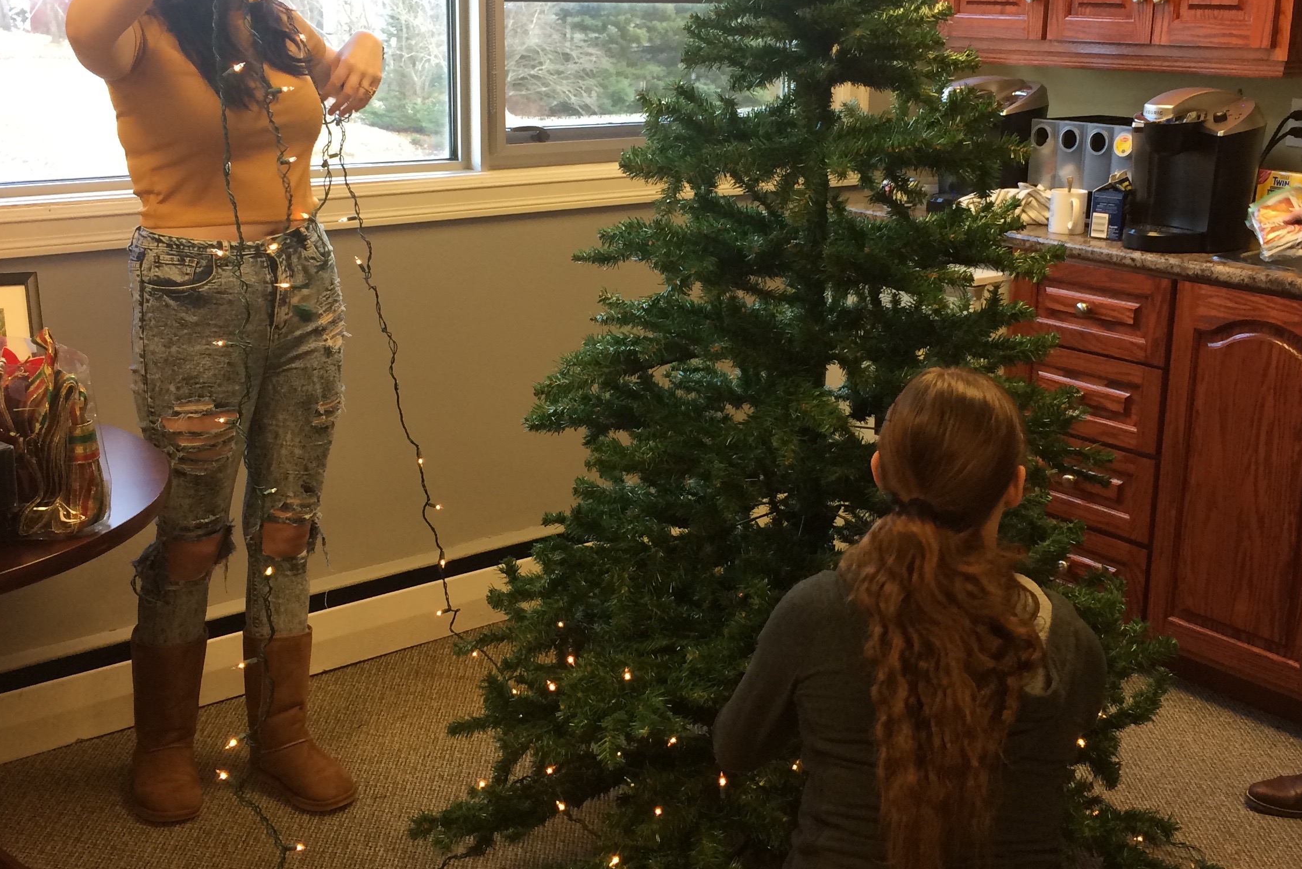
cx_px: 682
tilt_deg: -14.7
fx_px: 1591
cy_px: 376
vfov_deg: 30.5
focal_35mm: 44
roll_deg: -0.3
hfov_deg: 44.5
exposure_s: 1/30
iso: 32
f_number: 2.2
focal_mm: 4.15
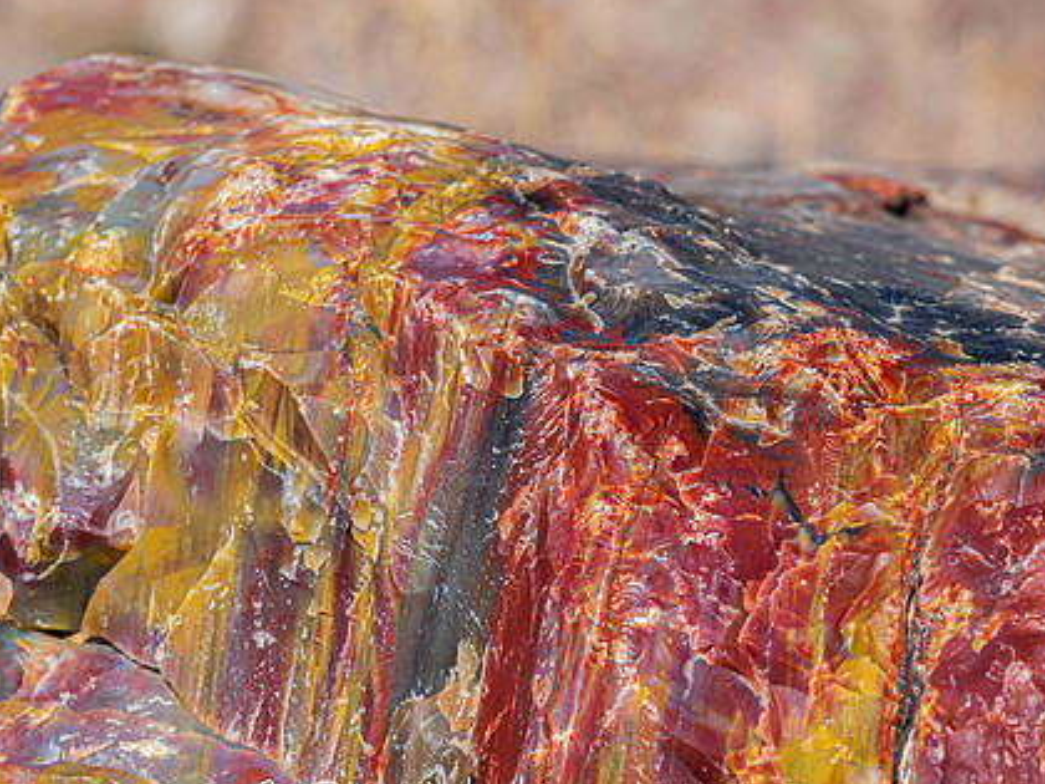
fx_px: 17449
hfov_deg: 3.4
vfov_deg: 2.6
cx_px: 401
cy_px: 414
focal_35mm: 578
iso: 100
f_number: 5.6
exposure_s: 1/250
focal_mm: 159.66
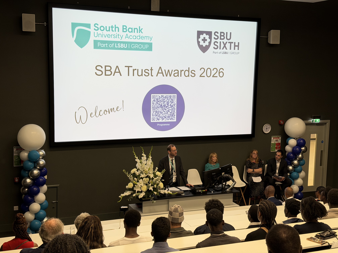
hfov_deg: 39.7
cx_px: 169
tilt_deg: -7.5
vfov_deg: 30.3
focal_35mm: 48
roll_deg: -1.1
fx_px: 469
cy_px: 126
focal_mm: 6.76
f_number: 1.78
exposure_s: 1/50
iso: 50
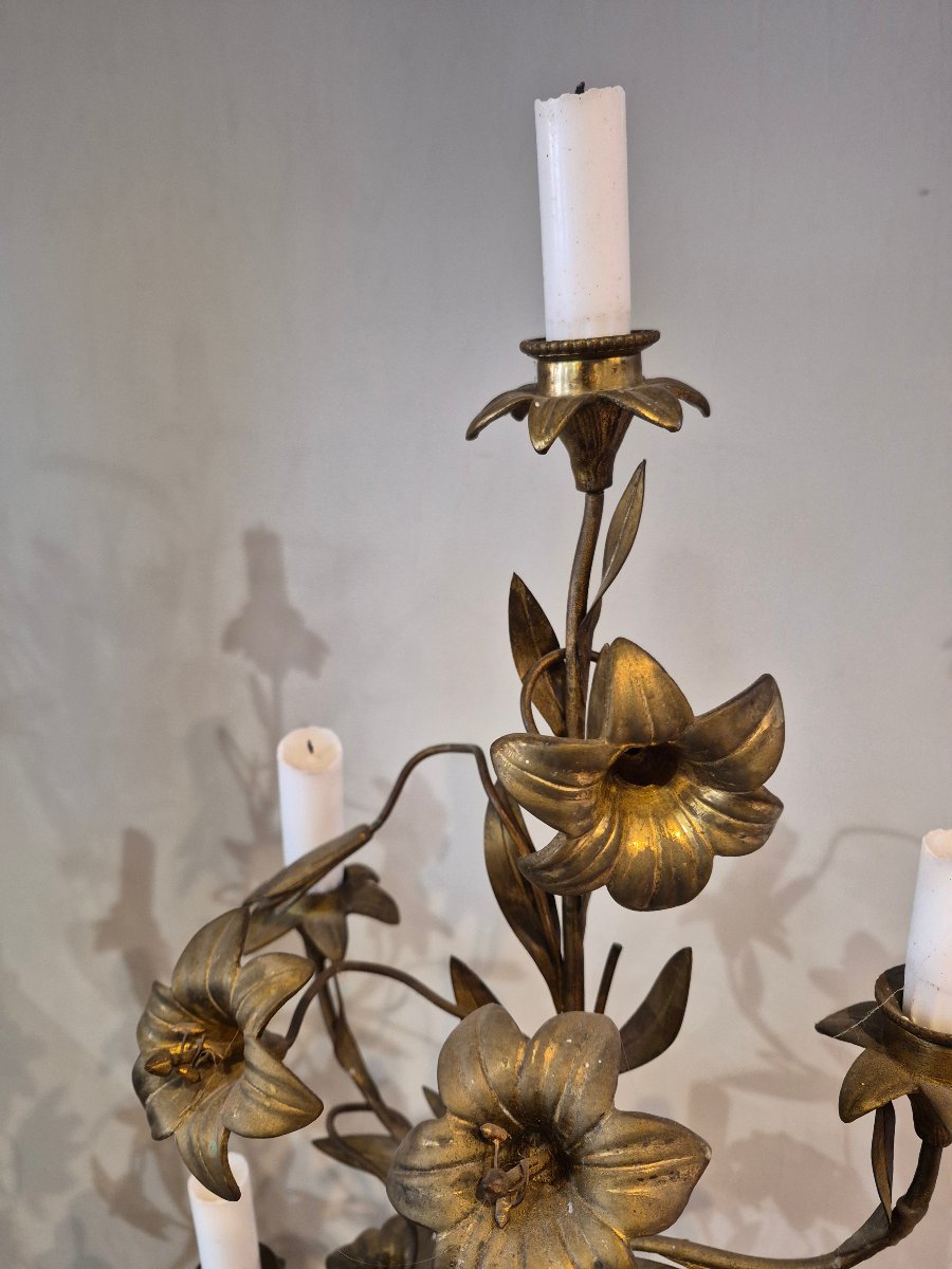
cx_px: 476
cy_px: 634
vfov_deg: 73.9
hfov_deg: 58.9
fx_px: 843
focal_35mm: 23
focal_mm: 5.4
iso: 400
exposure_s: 1/100
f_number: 1.8
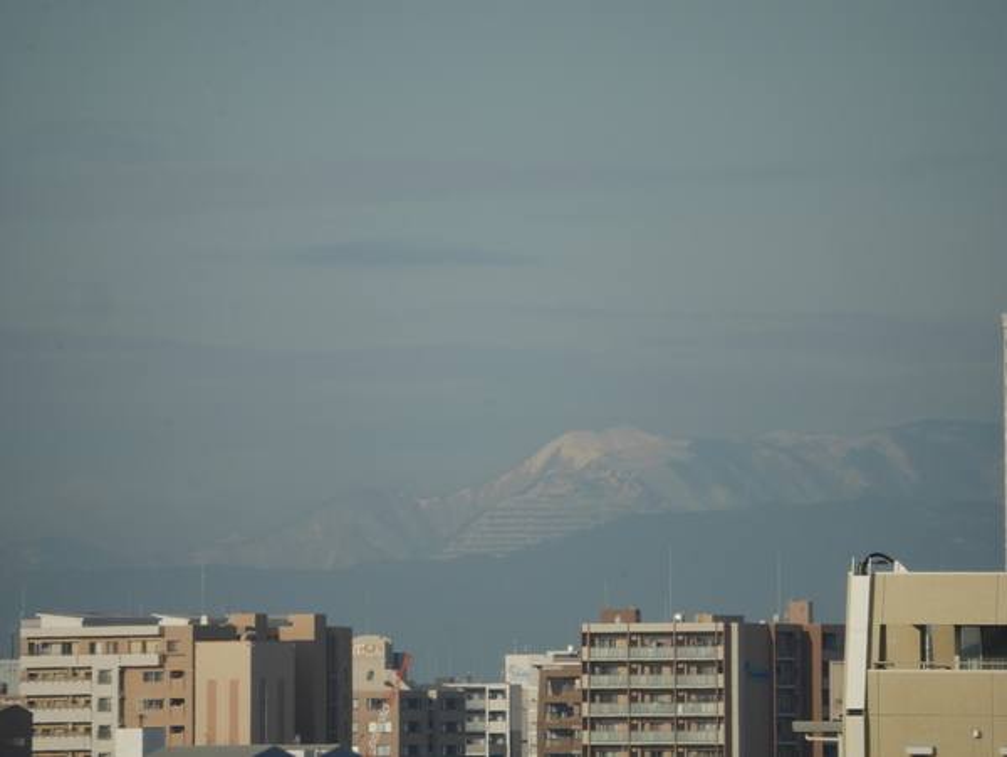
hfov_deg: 3.3
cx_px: 504
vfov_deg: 2.5
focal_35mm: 600
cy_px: 378
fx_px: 17468
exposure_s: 1/800
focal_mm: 300
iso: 200
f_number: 7.1
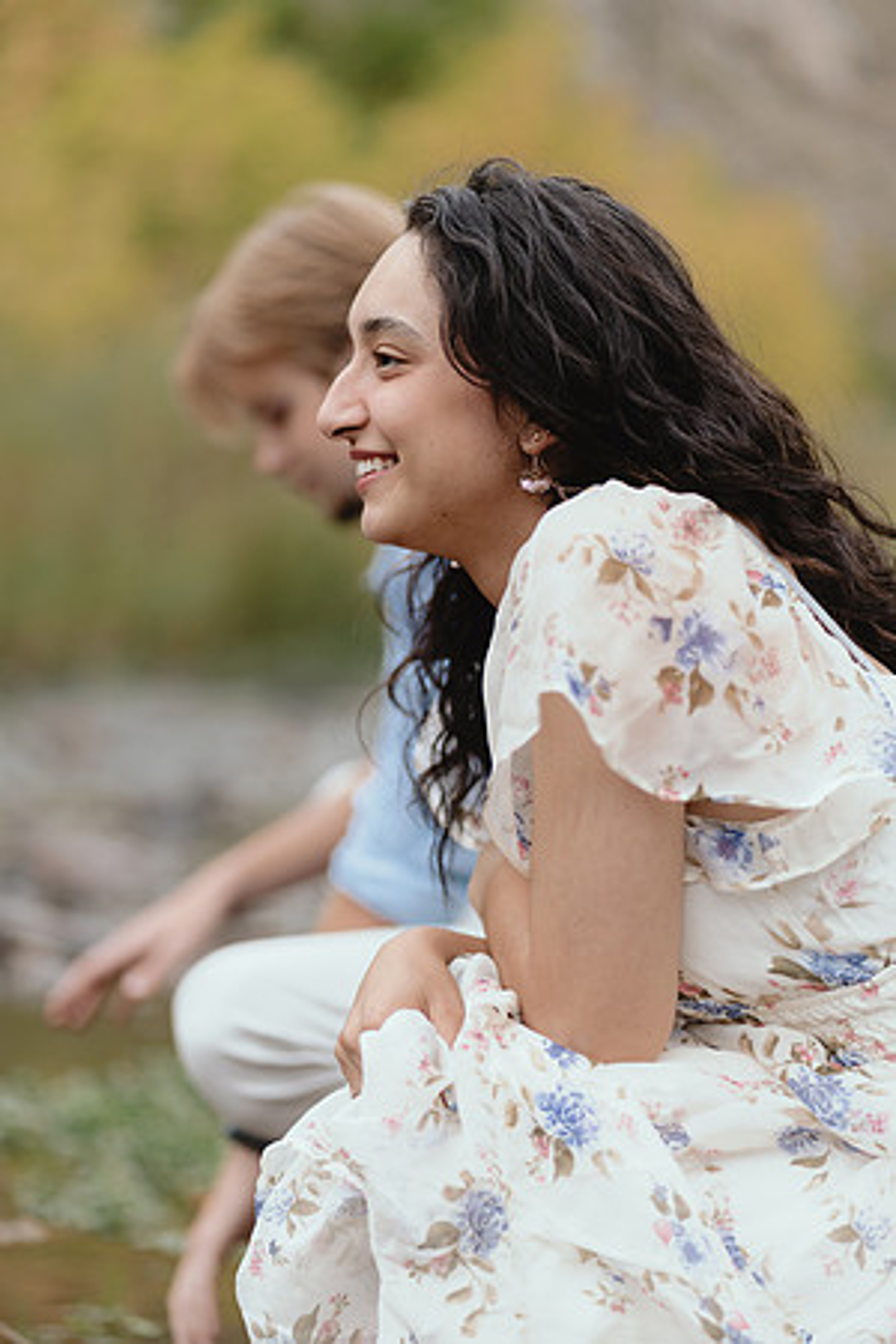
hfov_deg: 16.1
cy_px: 672
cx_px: 448
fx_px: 3173
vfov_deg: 23.9
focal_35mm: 85
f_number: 1.8
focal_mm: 85
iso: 250
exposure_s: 1/250
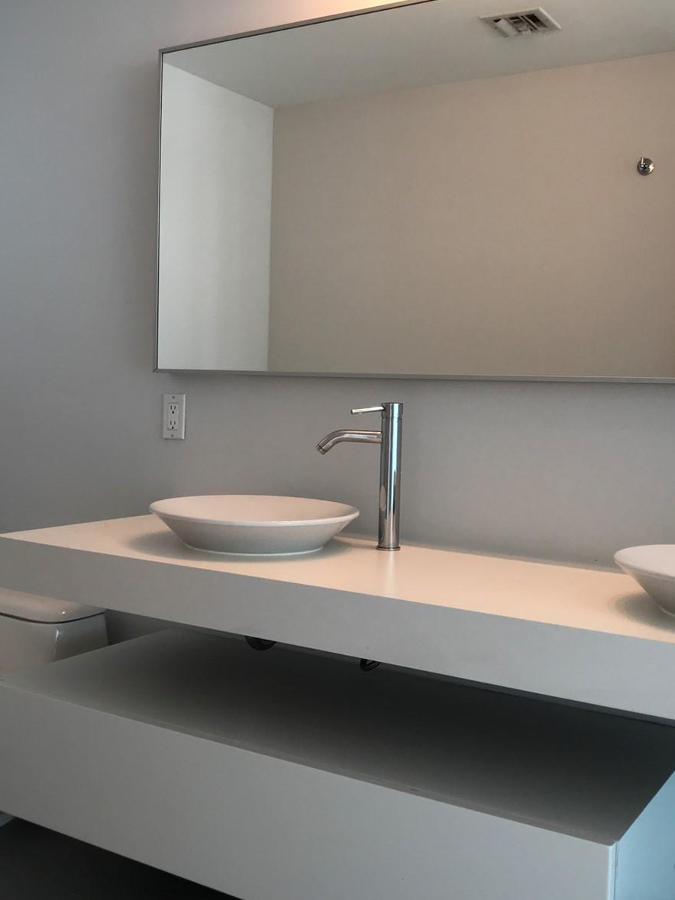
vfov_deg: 49.0
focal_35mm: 38
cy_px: 450
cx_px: 355
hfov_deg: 37.7
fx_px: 988
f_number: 1.8
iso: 32
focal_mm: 3.99
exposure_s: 1/60
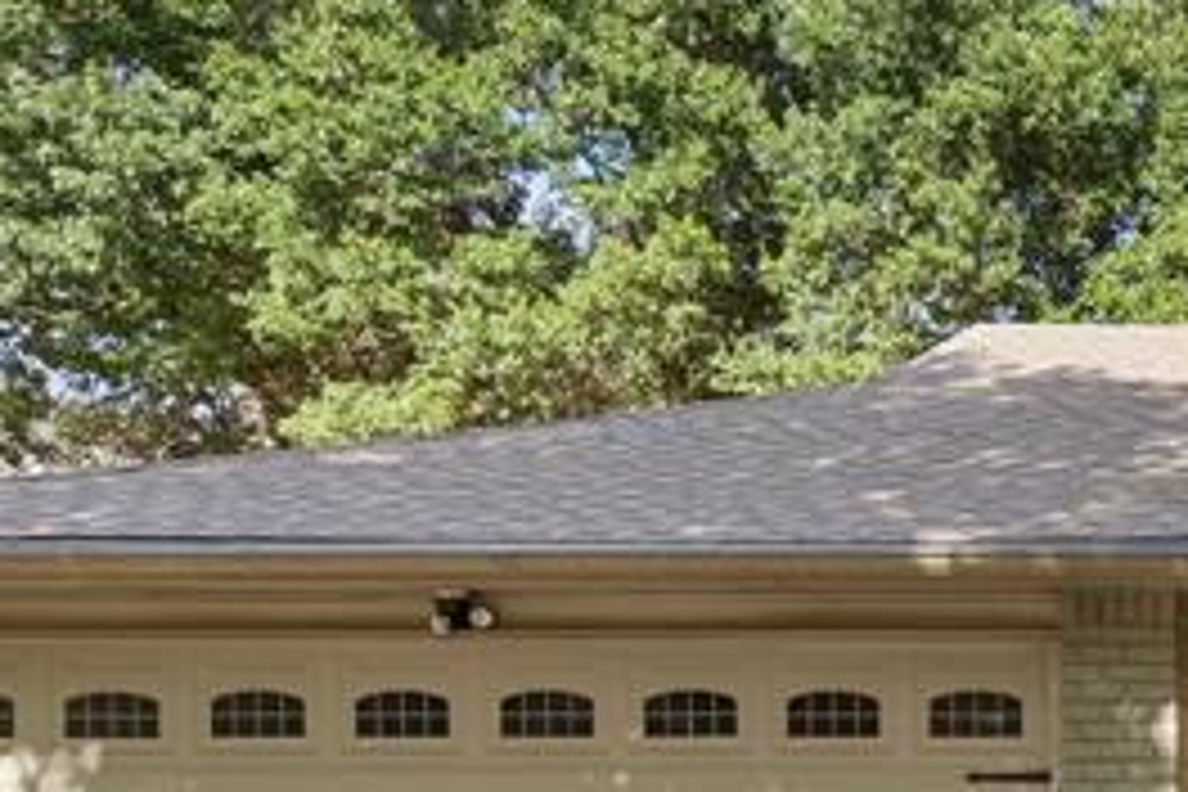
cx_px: 1638
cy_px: 778
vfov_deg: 21.2
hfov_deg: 26.3
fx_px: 2046
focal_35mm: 62
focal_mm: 16
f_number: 8
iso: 125
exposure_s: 1/25
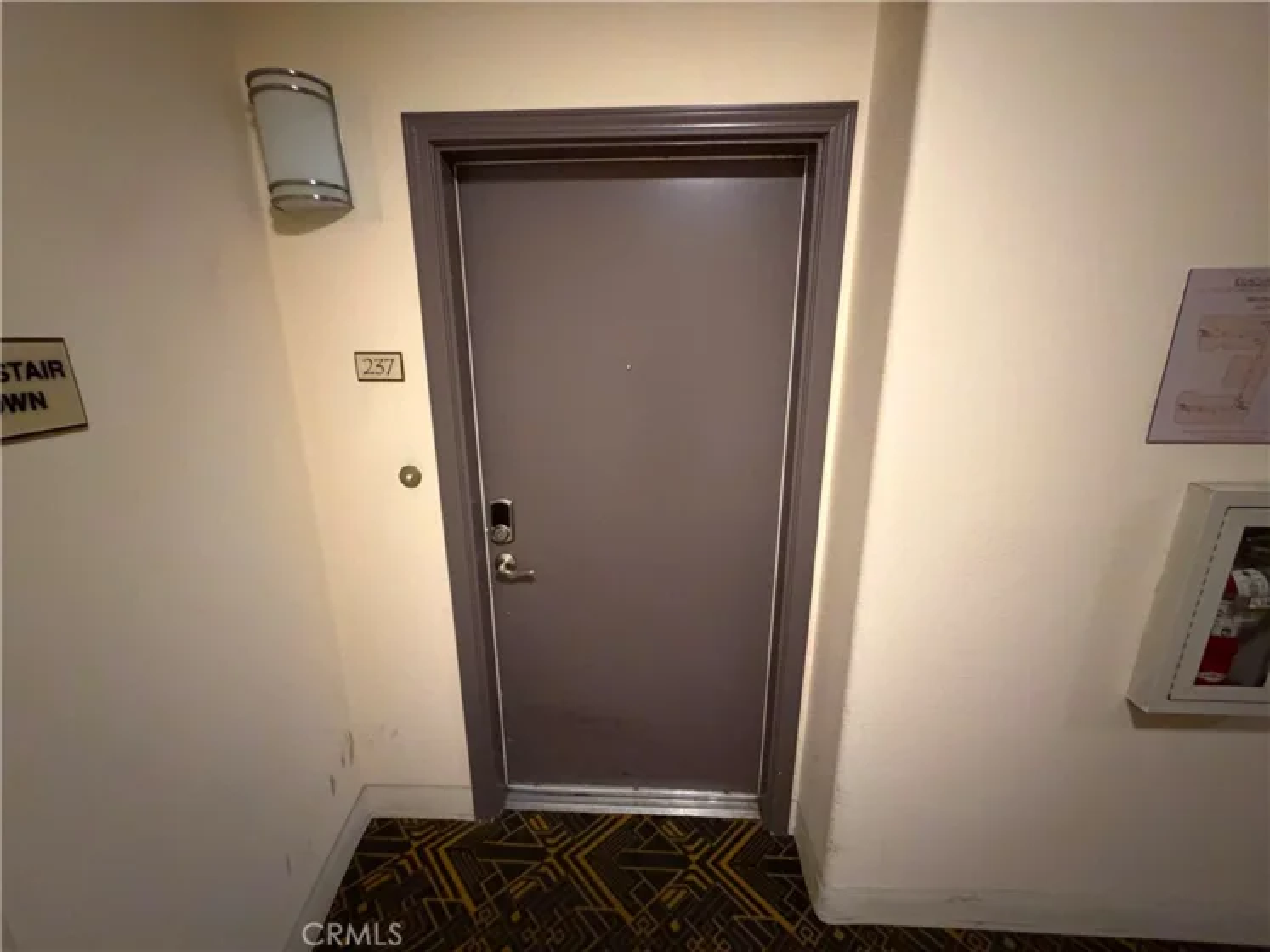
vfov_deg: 85.7
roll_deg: +0.8
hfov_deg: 102.1
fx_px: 514
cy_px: 476
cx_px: 635
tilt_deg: -15.4
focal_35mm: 14
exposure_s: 1/40
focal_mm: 2.22
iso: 1250
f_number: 2.2
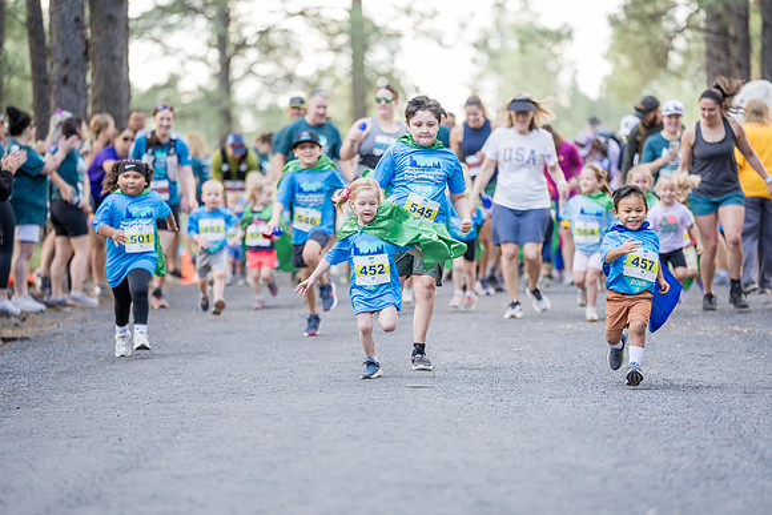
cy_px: 258
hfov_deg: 10.3
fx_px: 4290
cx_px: 386
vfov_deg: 6.9
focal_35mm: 200
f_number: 2.8
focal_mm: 200
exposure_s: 1/640
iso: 1250
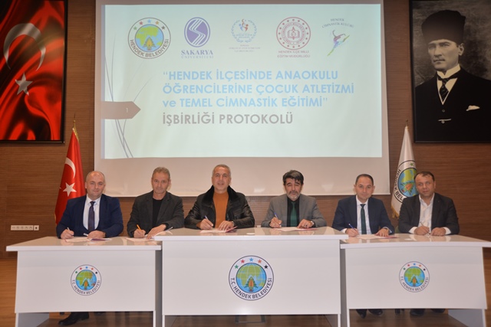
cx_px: 246
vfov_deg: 41.1
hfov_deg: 58.7
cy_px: 164
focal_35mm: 32
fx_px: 437
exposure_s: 1/90
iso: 400
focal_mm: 32
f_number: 3
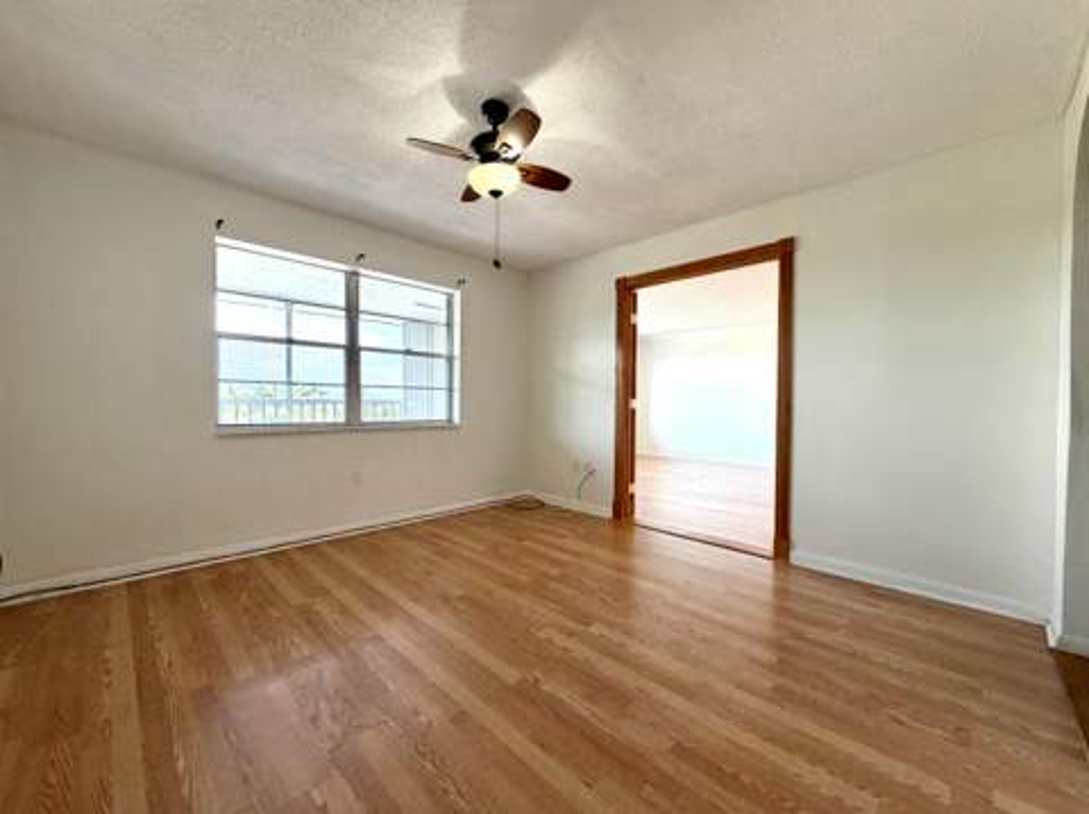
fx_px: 440
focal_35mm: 14
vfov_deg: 85.6
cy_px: 407
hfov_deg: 102.1
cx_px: 544
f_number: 2.2
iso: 200
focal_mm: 2.22
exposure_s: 1/120
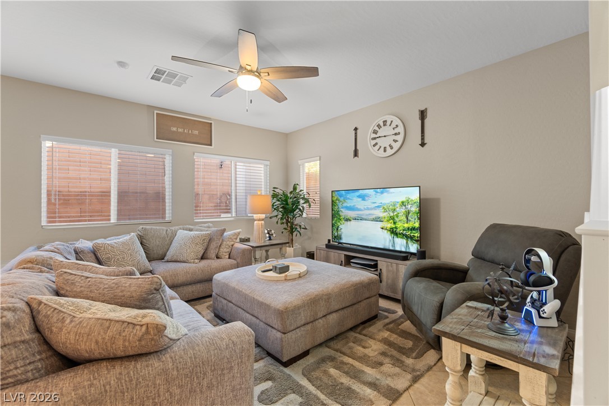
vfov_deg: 77.3
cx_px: 304
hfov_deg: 100.4
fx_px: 254
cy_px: 203
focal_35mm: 15
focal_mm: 10
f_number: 4
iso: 400
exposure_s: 1/6
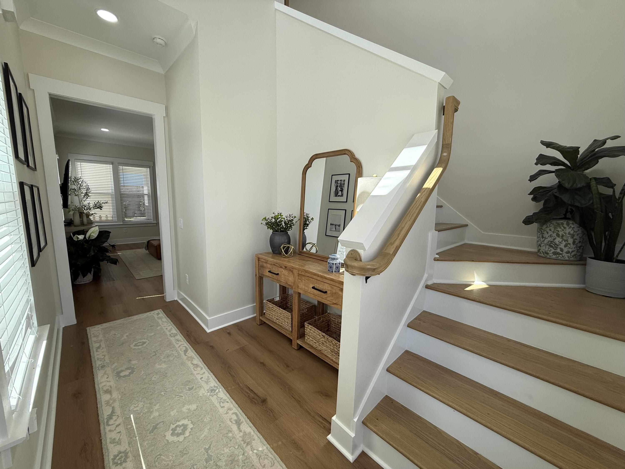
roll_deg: -1.0
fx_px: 253
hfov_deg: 102.1
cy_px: 234
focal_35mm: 14
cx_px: 312
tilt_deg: -7.5
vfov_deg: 85.7
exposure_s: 1/242
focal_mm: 2.22
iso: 64
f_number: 2.2
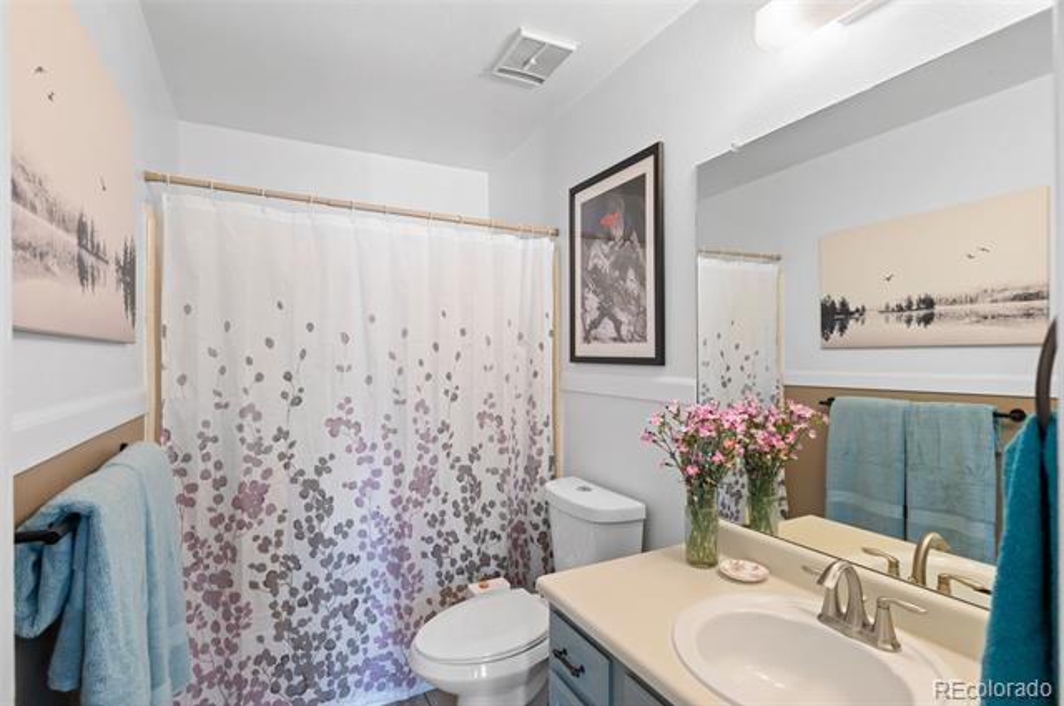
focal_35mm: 17
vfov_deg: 70.3
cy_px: 353
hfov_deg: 93.3
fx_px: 502
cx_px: 532
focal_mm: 17
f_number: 8
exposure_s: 1/2
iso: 400
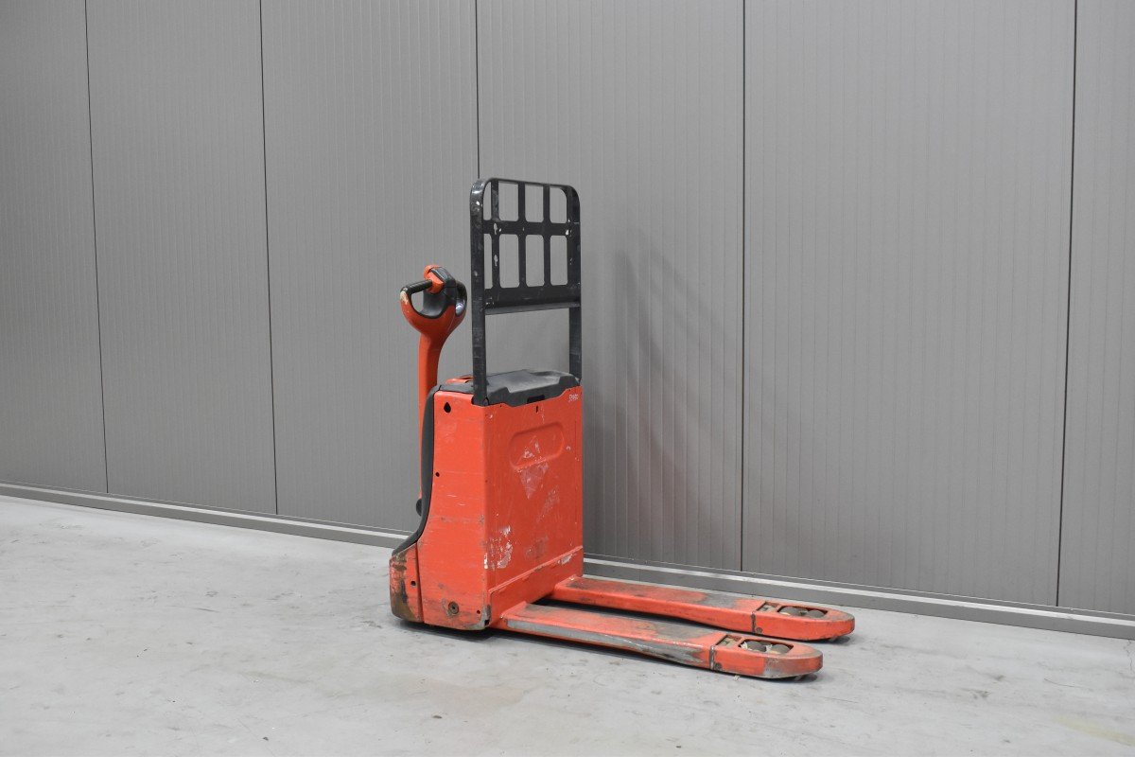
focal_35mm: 36
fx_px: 1135
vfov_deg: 36.9
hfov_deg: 53.1
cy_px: 378
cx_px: 568
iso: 2000
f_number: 5.6
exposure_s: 1/50
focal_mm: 24
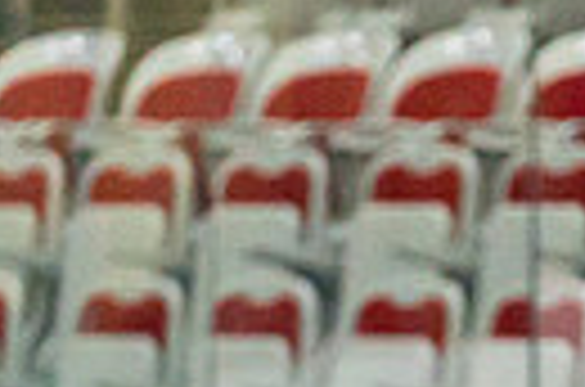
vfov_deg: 0.9
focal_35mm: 1442
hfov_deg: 1.4
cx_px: 674
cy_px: 907
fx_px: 23375
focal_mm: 200
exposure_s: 1/1250
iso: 3200
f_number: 2.8
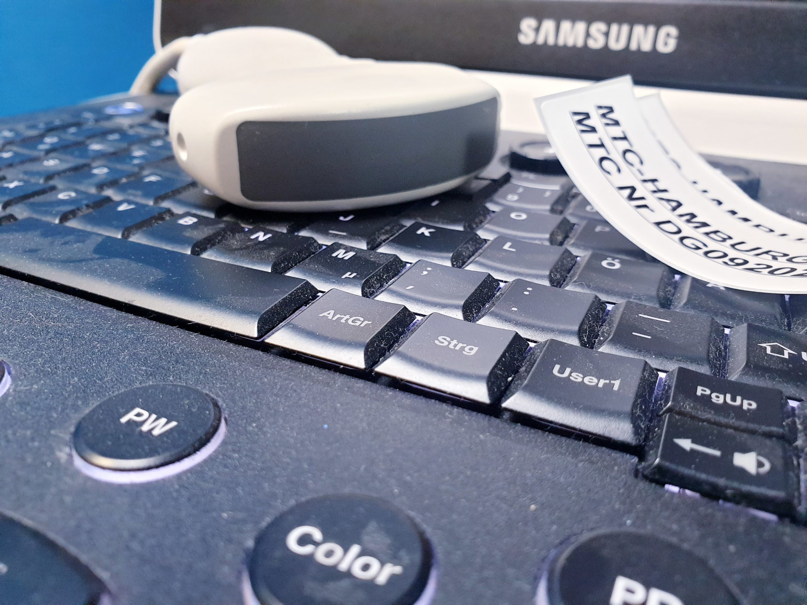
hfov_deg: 67.3
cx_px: 404
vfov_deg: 53.1
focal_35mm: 26
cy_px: 302
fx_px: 606
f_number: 2.4
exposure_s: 1/50
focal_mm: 4.3
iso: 320
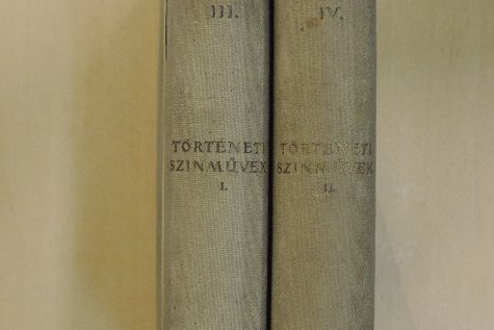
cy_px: 185
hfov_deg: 35.6
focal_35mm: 56
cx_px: 249
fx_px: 769
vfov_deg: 24.2
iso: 720
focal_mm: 7.1
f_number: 3.3
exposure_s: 1/50
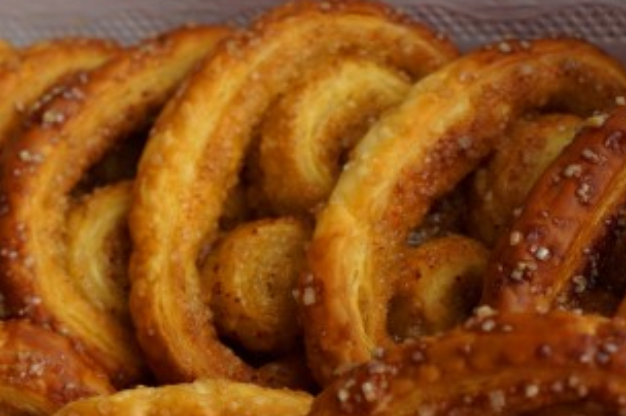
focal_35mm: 95
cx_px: 188
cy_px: 352
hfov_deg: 21.4
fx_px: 1650
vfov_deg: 14.3
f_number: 6.3
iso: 100
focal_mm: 32
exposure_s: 1/80
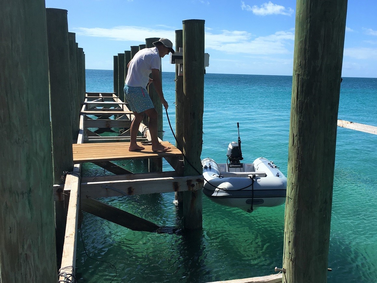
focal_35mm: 29
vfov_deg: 48.2
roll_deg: -1.9
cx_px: 188
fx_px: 316
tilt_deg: -8.2
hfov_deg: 61.7
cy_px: 142
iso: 25
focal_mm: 4.15
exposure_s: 1/2262
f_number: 2.2
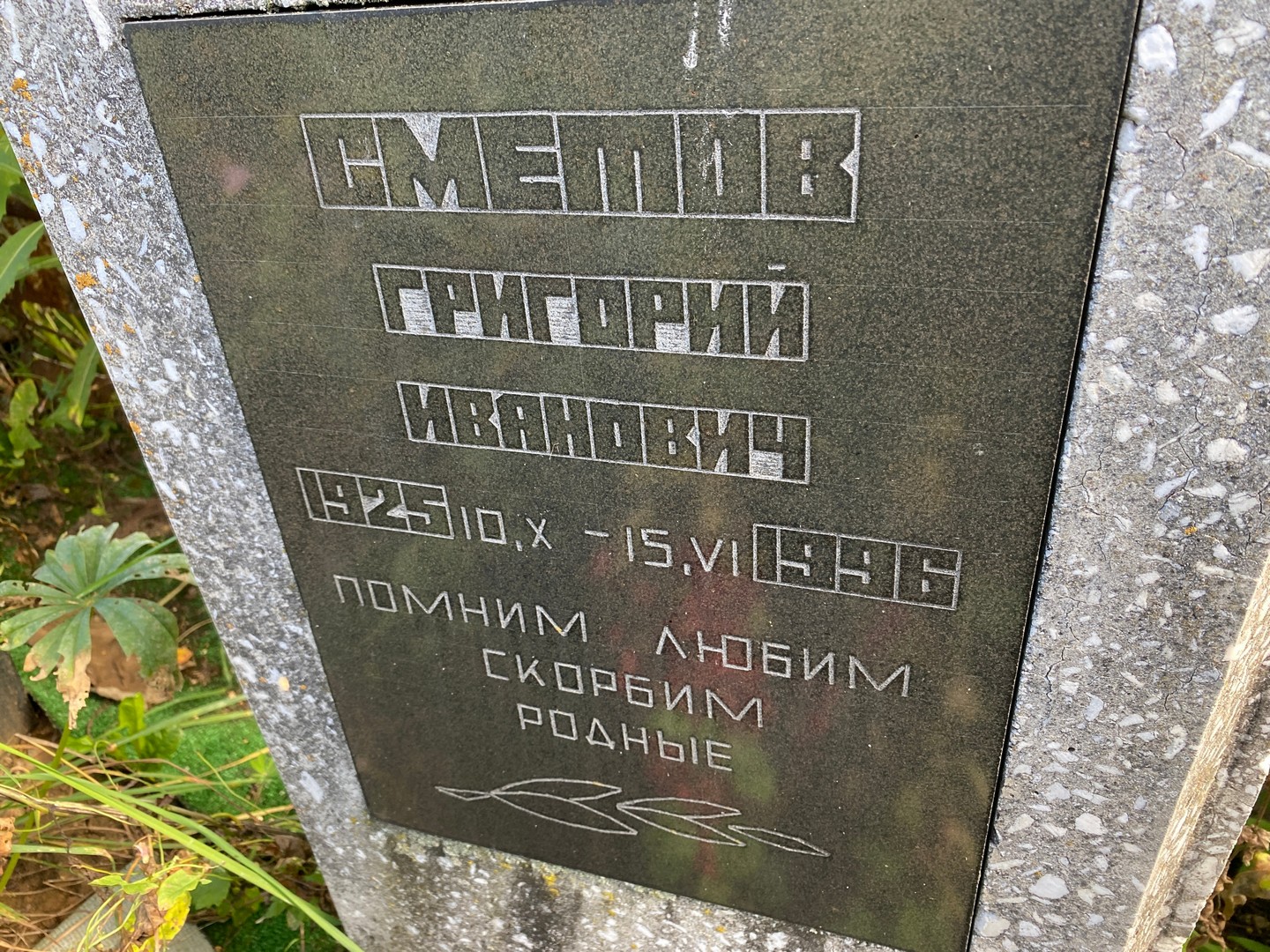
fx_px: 954
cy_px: 476
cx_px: 635
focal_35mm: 26
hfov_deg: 67.3
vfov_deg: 53.1
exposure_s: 1/121
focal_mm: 4.25
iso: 100
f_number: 1.8
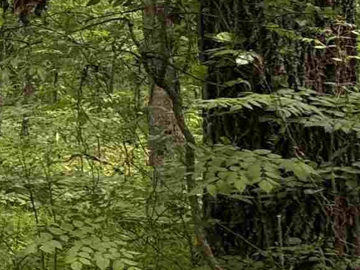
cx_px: -560
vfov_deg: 19.3
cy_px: 35
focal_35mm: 75
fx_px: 780
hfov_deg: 14.0
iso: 40
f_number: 2.2
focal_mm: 2.22
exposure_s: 1/121
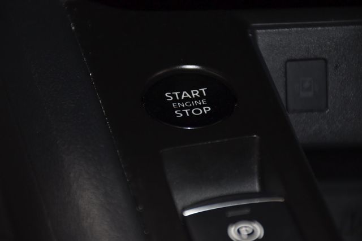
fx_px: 2112
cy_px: 120
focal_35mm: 210
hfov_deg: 9.8
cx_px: 181
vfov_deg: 6.5
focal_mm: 140
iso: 1250
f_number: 5.6
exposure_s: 1/100
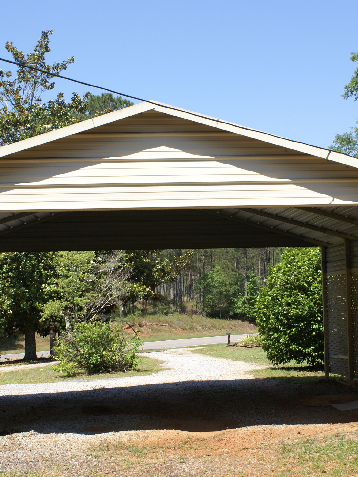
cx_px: 190
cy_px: 239
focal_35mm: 61
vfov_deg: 31.7
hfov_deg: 24.0
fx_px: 841
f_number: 9
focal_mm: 28
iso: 100
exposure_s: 1/125
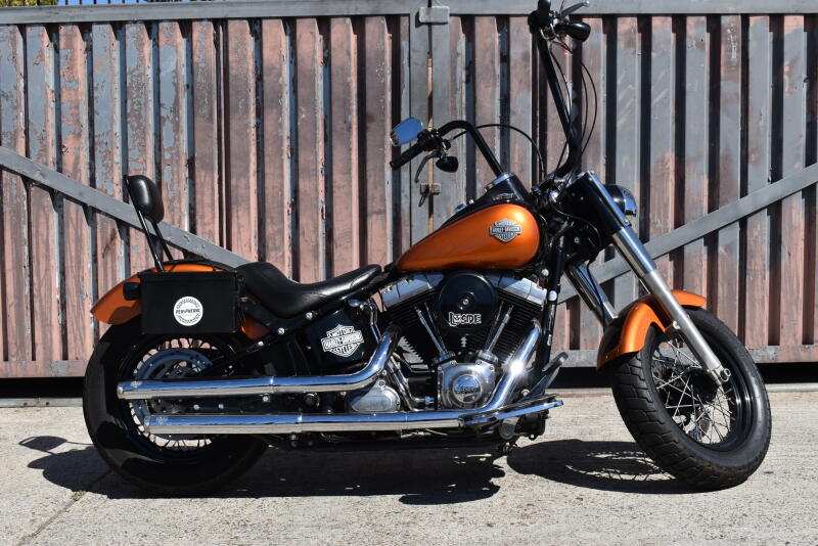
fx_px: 989
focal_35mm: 44
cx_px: 409
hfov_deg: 44.9
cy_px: 273
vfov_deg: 30.9
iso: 100
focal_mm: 29
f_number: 10
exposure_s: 1/400
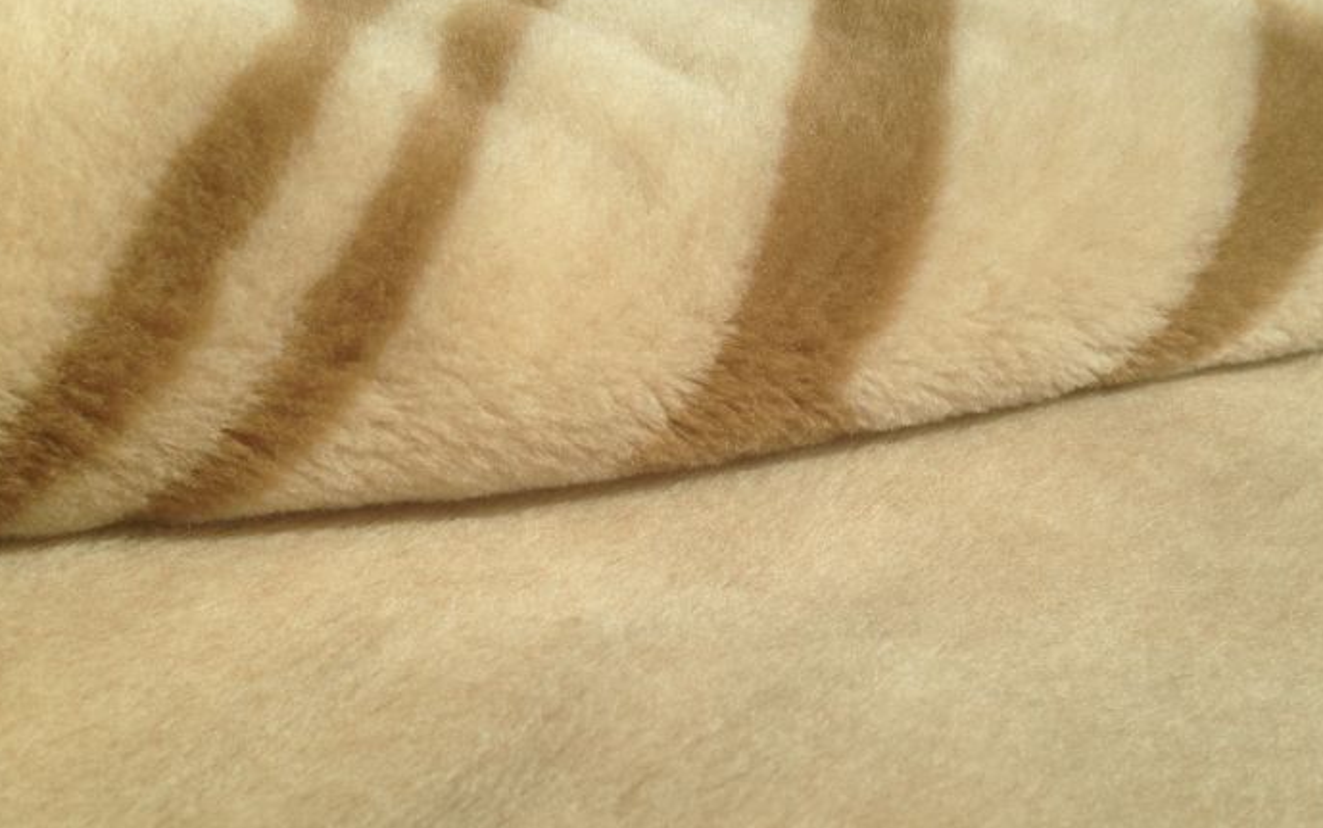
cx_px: 667
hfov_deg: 54.0
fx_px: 1298
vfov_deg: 35.3
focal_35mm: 36
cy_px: 432
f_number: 2.4
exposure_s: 1/2169
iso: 50
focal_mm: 4.13
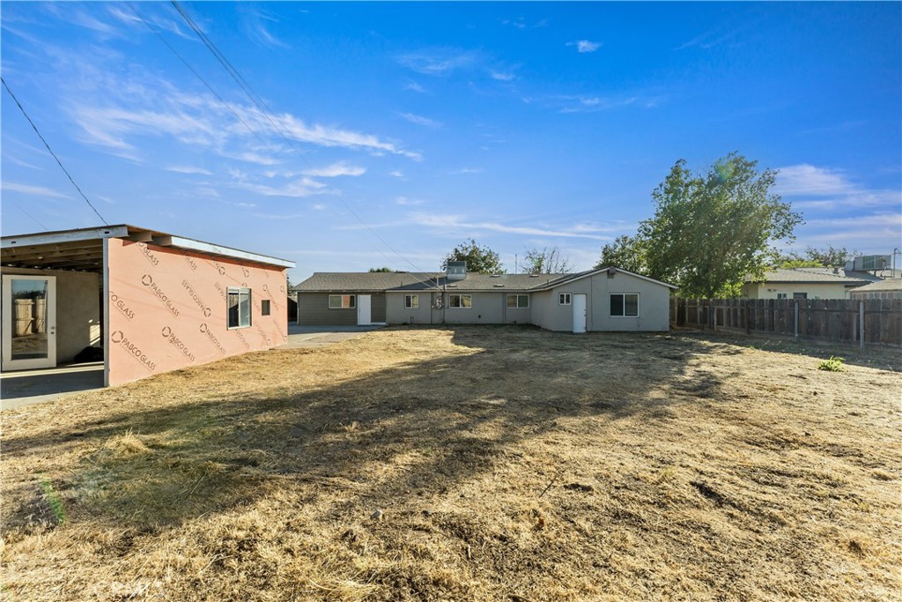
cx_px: 451
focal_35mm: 14
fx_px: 351
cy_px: 301
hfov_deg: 104.2
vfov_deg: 81.2
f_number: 10
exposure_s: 1/160
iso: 80
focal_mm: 14
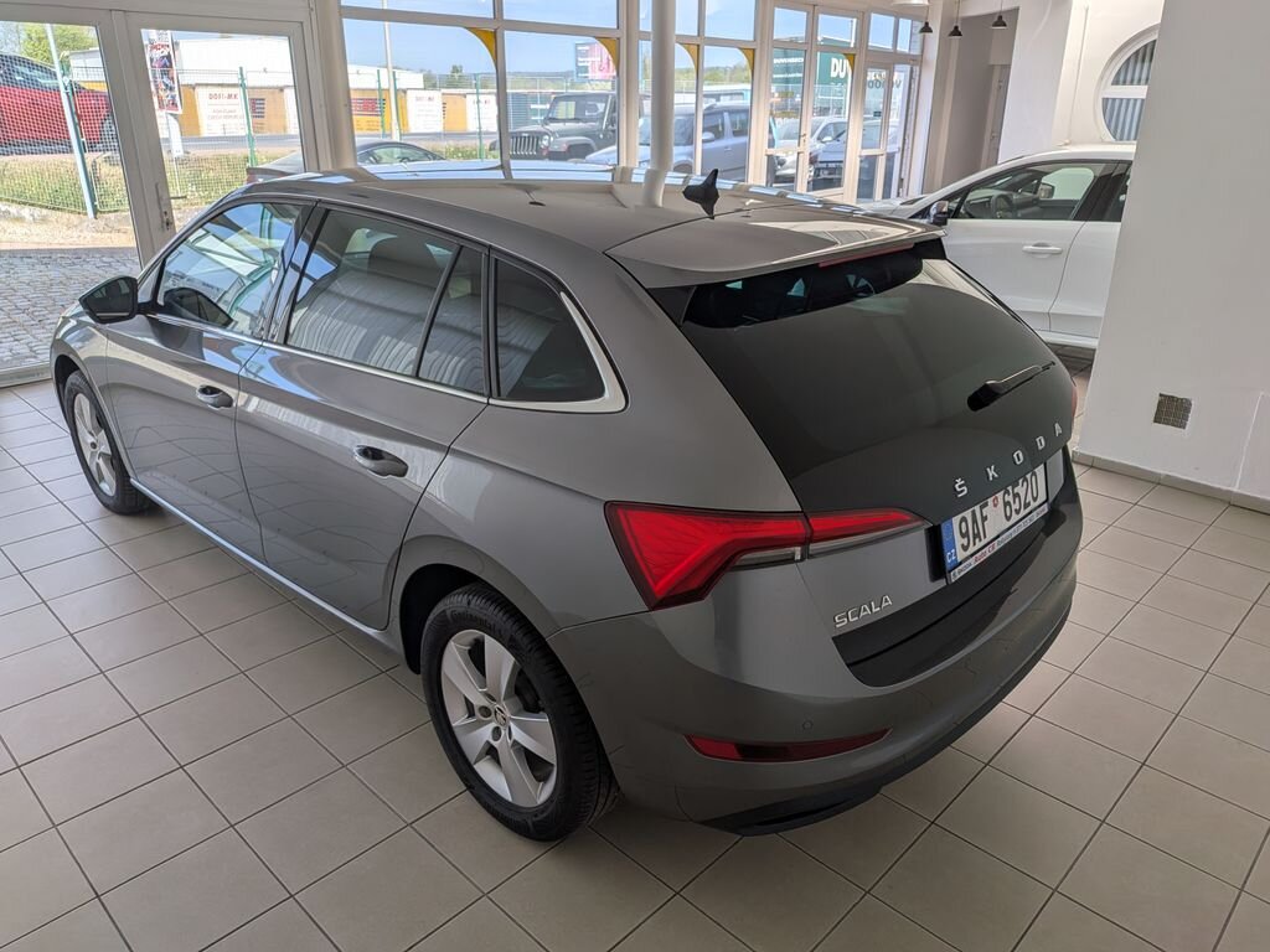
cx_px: 635
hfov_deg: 71.6
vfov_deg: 56.8
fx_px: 881
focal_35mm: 24
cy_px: 476
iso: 21
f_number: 1.7
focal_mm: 4.53
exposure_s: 1/542
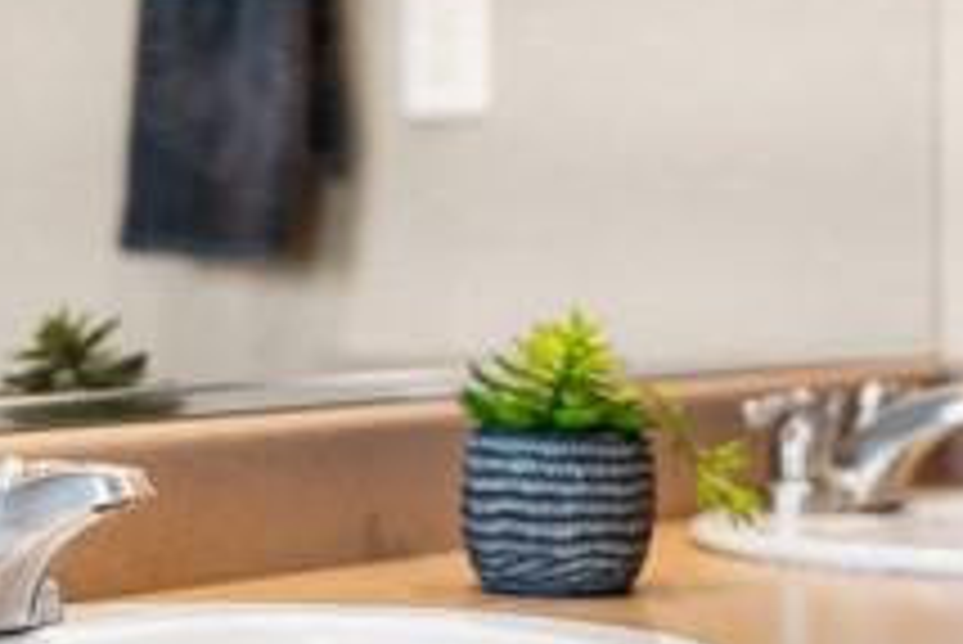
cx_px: 464
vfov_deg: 9.8
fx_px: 3747
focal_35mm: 140
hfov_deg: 14.6
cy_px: 261
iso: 500
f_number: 1.8
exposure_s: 1/60
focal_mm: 50
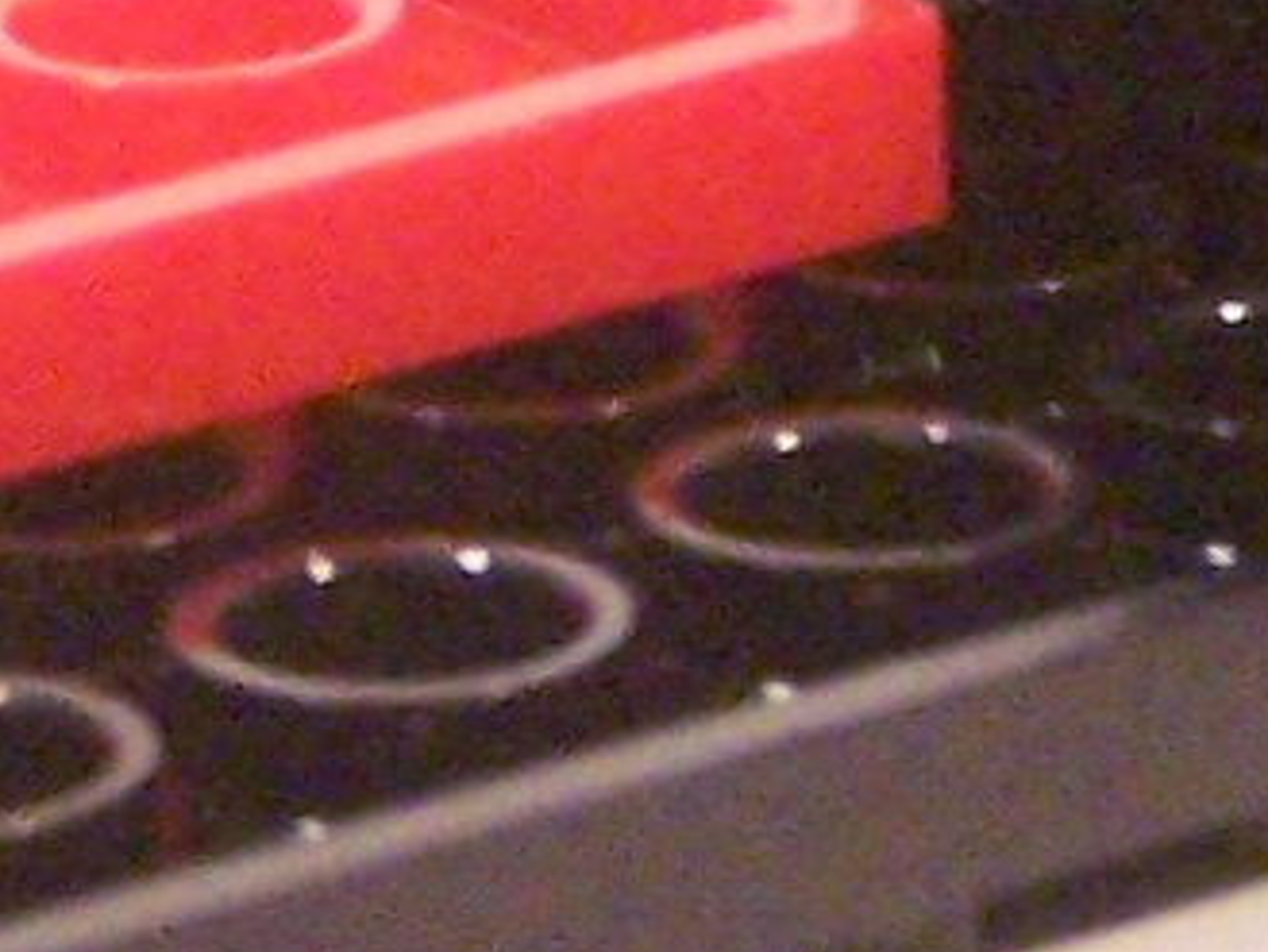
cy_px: -913
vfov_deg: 2.8
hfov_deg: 3.8
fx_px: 19201
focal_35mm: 524
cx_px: -220
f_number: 3.2
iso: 400
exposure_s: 1/30
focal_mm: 11.1
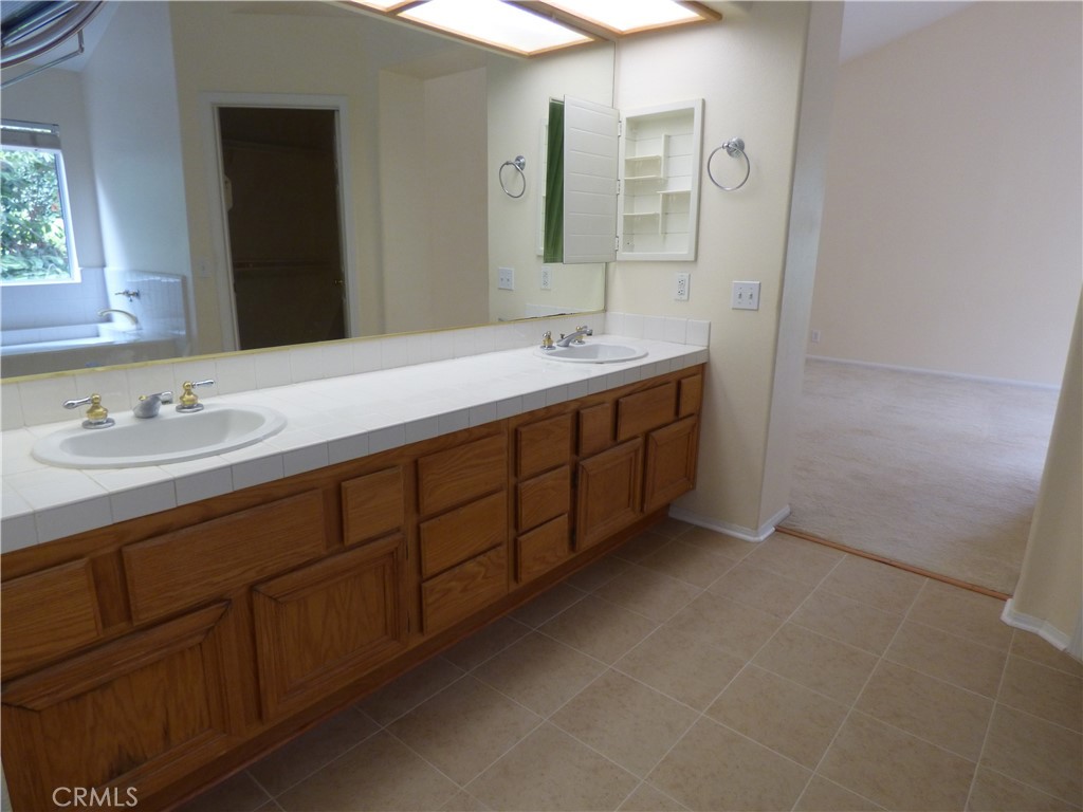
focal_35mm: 20
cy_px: 406
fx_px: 626
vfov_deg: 66.0
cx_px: 542
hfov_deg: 81.7
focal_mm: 3.58
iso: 200
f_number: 2.8
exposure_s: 1/60
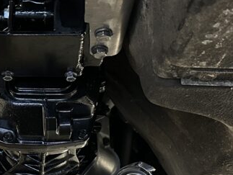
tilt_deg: +12.6
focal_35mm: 76
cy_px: 148
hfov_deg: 25.1
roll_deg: -1.1
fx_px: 512
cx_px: 38
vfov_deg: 19.2
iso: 1000
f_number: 1.78
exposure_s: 1/30
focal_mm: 6.86
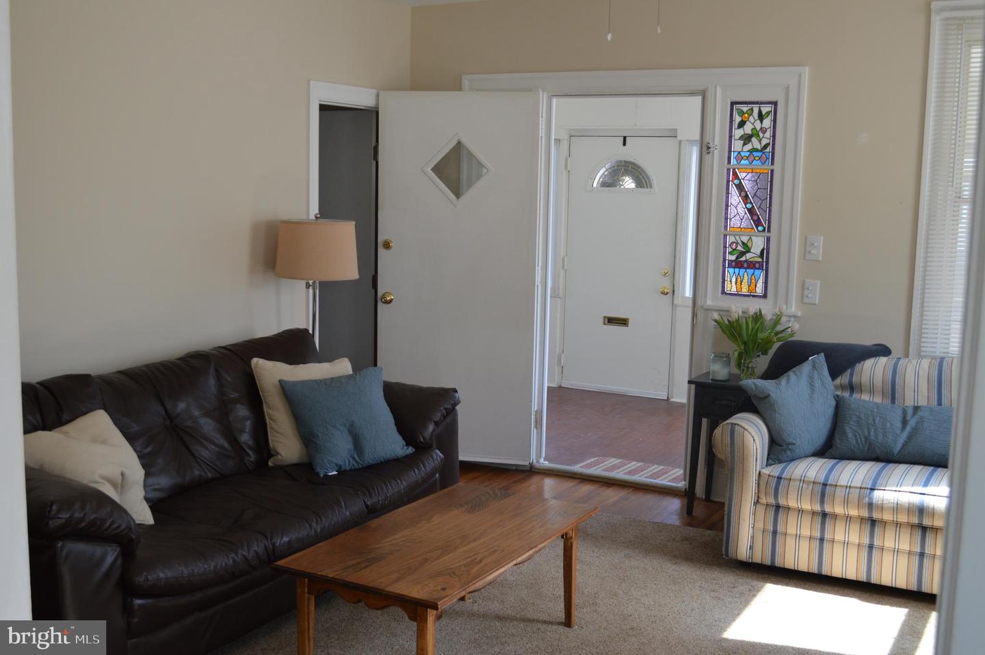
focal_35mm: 39
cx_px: 492
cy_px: 328
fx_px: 1066
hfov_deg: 49.6
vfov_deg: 34.1
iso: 400
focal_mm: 26
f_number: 5
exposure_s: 1/100
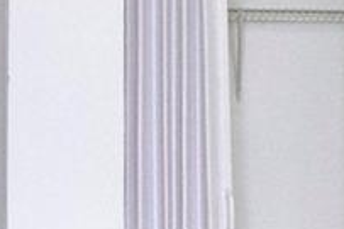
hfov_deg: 14.0
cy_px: 209
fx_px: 1356
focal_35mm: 142
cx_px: 412
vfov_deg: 9.6
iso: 1600
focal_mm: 12
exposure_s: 1/160
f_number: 3.2
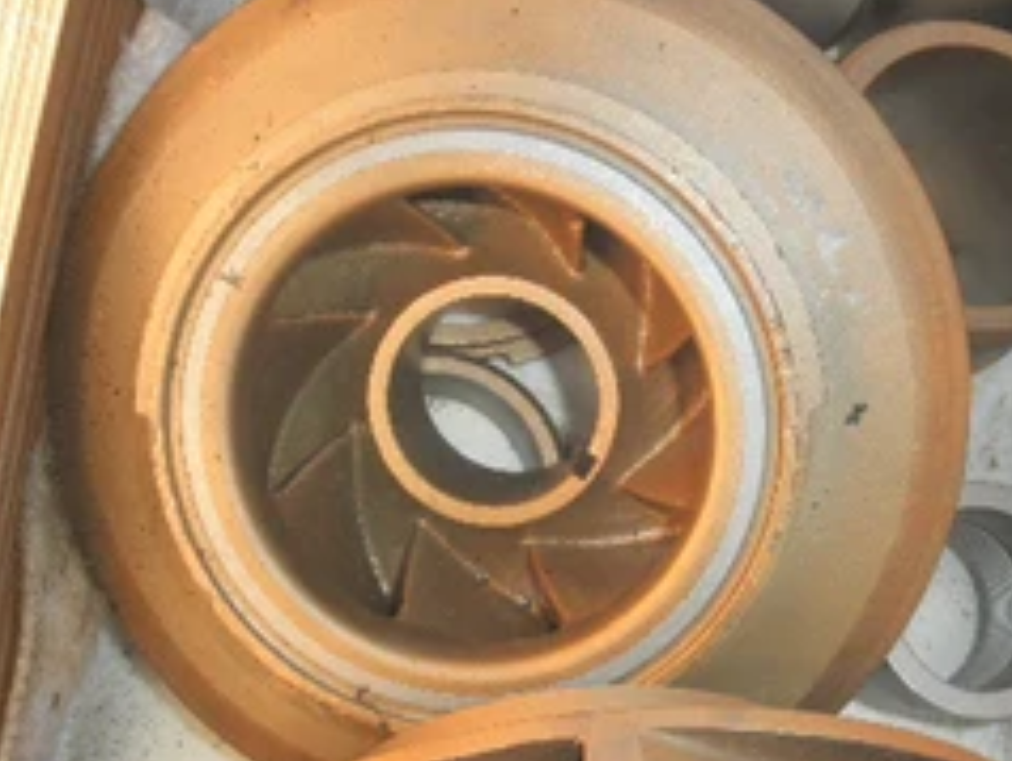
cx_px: 489
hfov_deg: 40.4
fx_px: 1375
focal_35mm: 47
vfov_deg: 30.9
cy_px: 374
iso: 64
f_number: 3
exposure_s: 1/320
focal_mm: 5
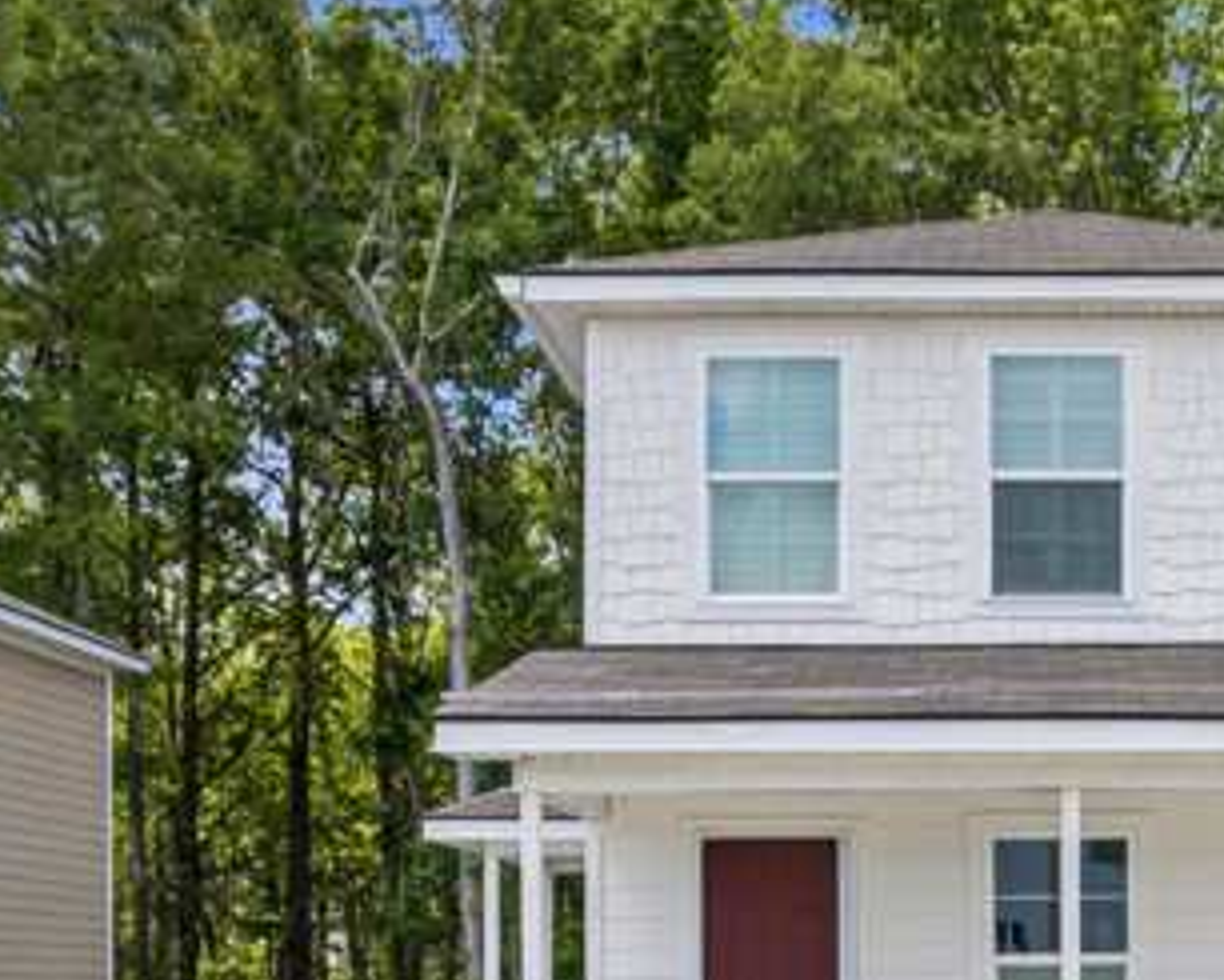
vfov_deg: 26.6
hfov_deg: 33.3
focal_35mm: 54
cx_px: 1048
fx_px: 1957
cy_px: 984
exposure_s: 1/350
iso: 100
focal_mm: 8.38
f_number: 2.8
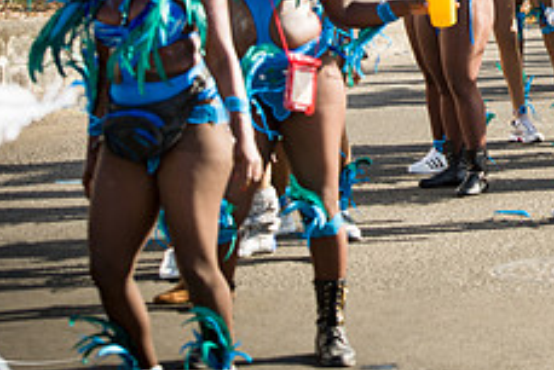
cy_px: 0
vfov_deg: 7.7
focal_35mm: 177
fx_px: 2725
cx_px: 610
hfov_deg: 11.4
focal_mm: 70
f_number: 6.3
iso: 100
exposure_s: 1/200
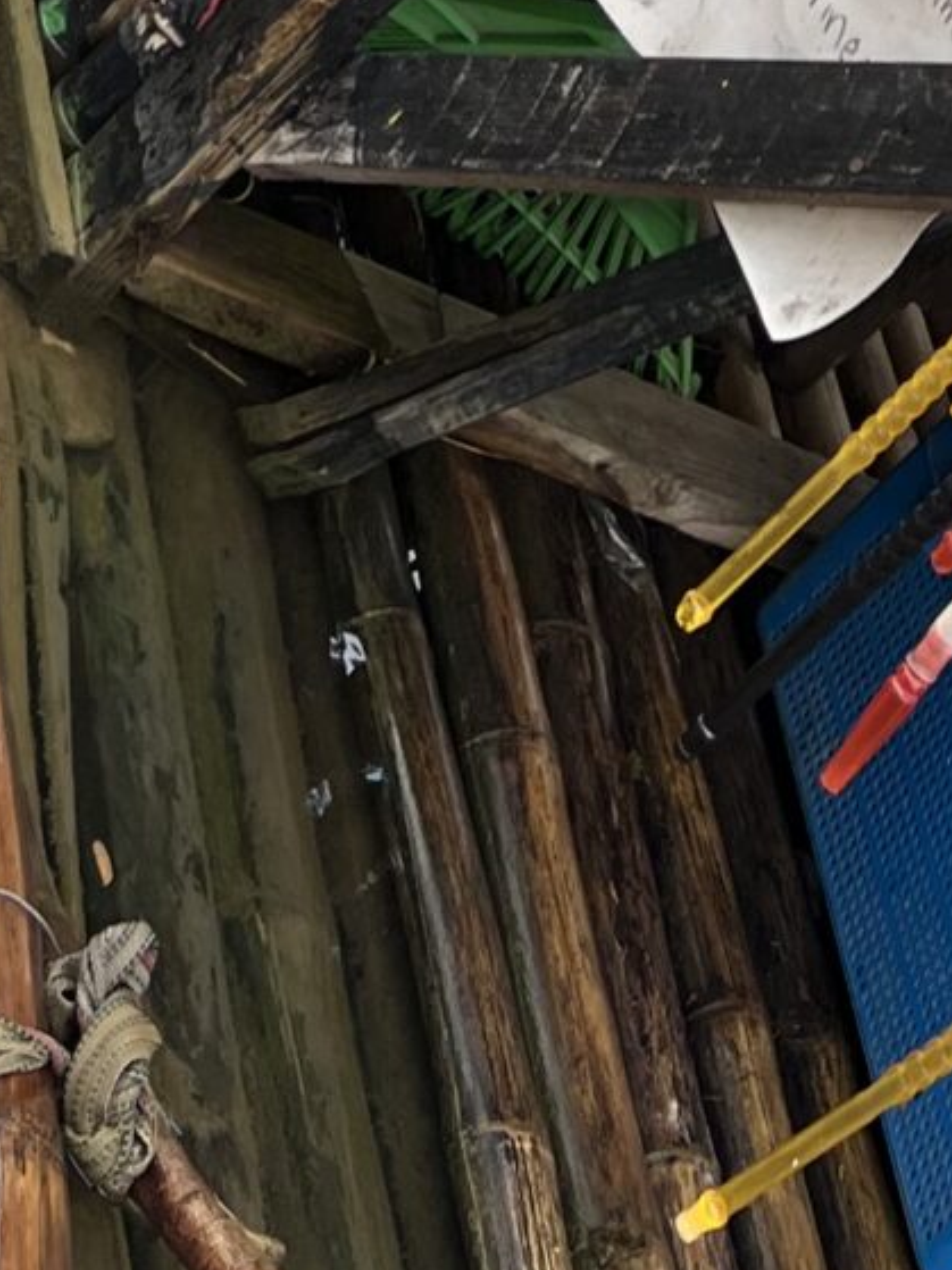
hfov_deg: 12.4
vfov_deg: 13.3
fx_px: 4365
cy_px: -1577
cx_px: 516
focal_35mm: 119
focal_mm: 5.7
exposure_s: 1/758
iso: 50
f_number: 1.5
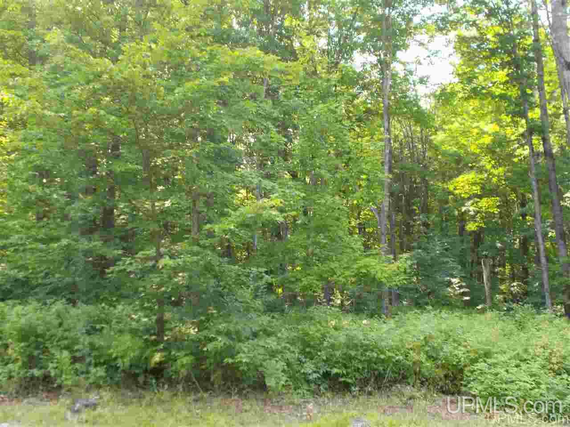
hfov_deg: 47.9
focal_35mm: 39
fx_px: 642
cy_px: 214
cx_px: 285
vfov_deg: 36.8
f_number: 3.9
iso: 80
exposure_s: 1/40
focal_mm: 6.9
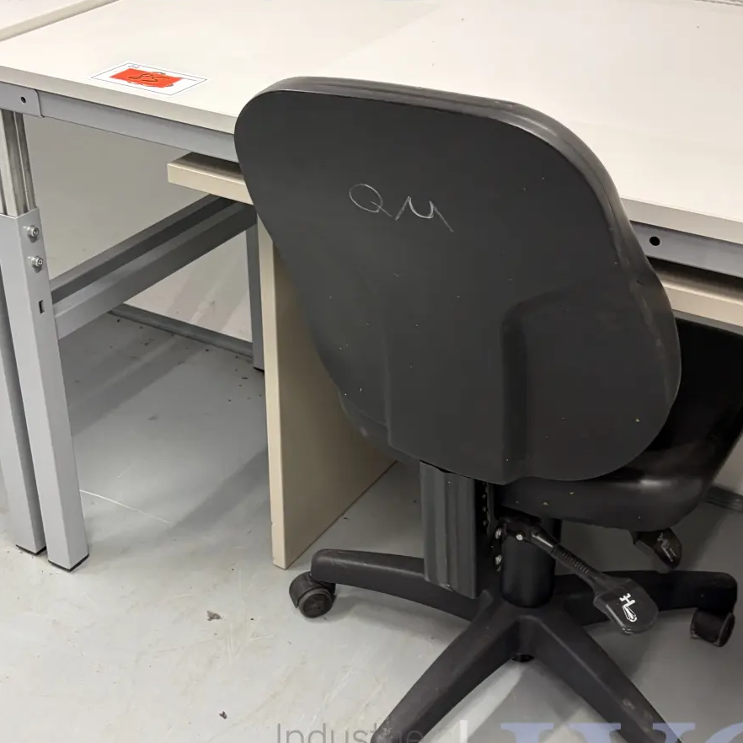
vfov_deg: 34.0
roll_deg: +1.3
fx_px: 1214
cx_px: 326
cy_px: 361
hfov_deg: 34.0
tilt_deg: -29.8
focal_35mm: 50
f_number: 1.6
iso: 100
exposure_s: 1/50
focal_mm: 5.96
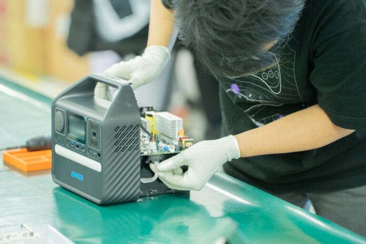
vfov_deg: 9.1
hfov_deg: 13.7
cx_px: 183
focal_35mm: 150
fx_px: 1525
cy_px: 122
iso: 4000
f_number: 4
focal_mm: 150
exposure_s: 1/100
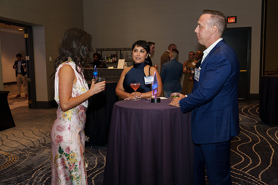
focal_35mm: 37
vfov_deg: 36.0
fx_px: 286
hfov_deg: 51.9
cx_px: 139
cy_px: 92
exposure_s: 1/60
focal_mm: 37
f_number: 4.5
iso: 1250
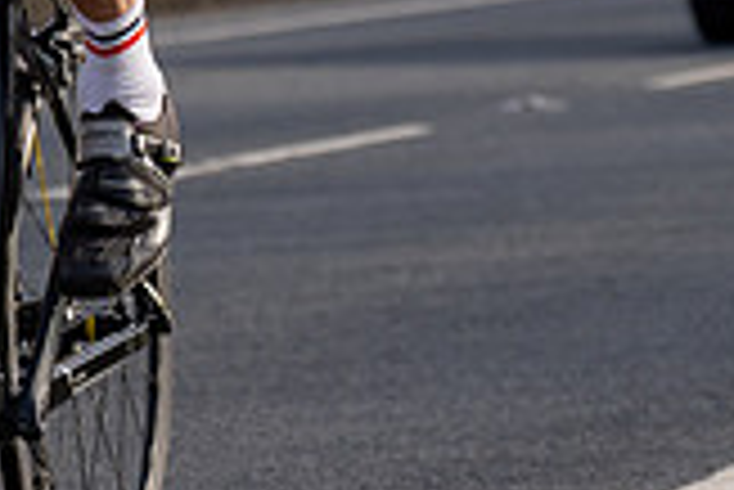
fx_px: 8387
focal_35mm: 411
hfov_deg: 5.0
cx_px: -173
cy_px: -403
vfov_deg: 3.3
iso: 100
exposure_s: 1/800
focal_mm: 83
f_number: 4
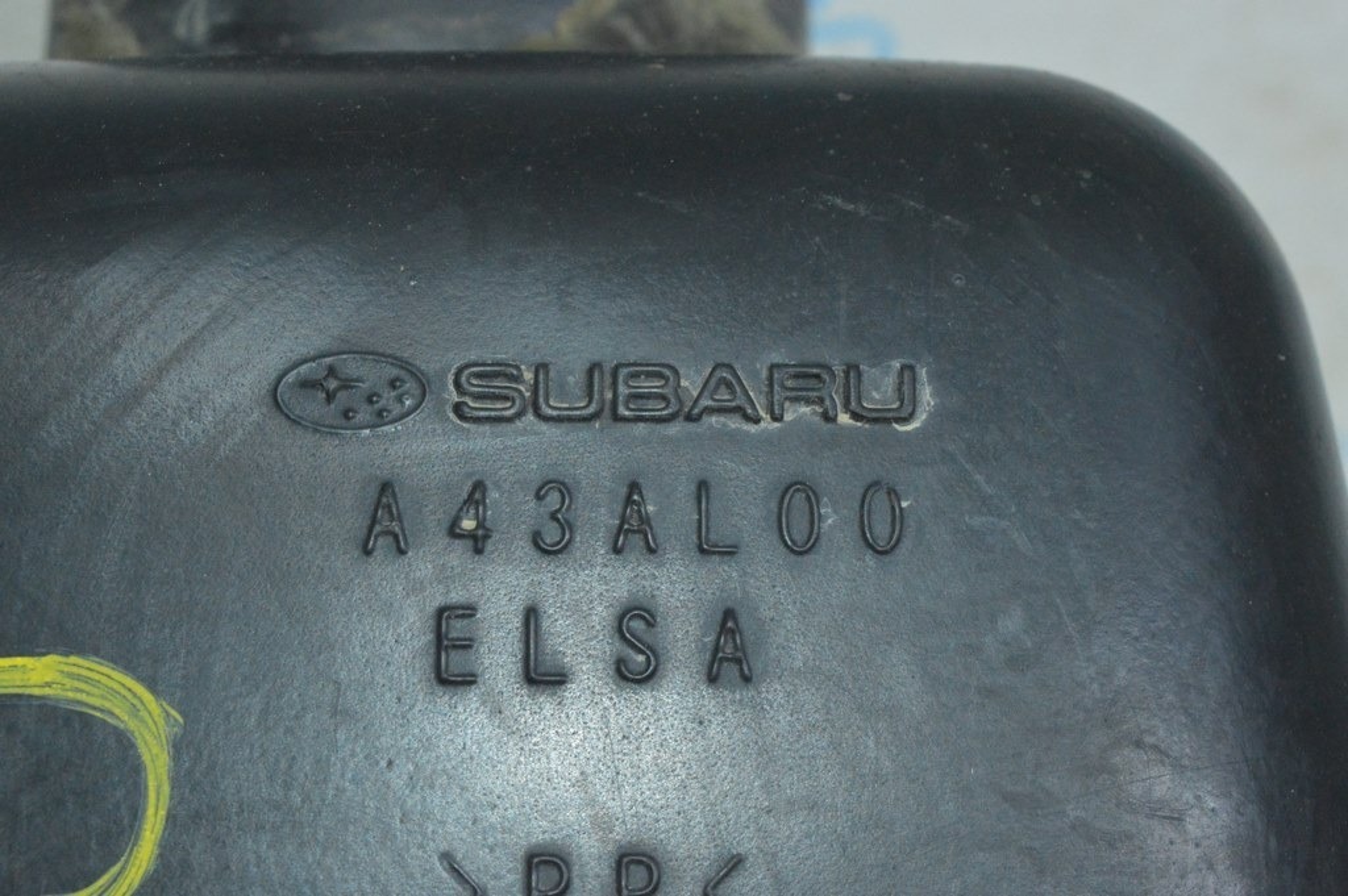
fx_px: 3087
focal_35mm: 82
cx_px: 674
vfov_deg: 16.5
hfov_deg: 24.6
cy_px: 448
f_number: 16
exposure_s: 1/100
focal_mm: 55
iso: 4500
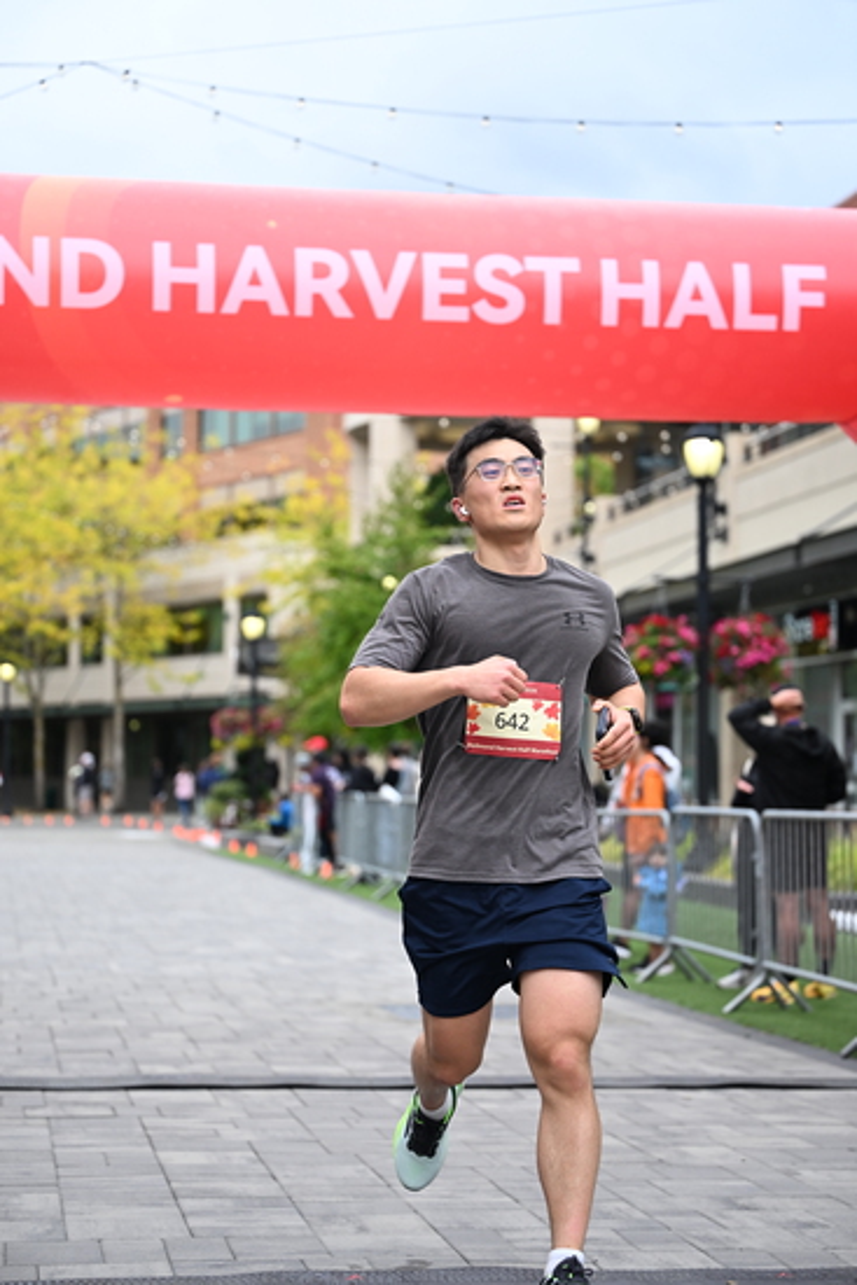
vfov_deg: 28.8
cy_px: 642
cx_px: 428
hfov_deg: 19.5
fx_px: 2498
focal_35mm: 70
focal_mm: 70
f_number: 2.8
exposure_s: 1/2000
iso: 640
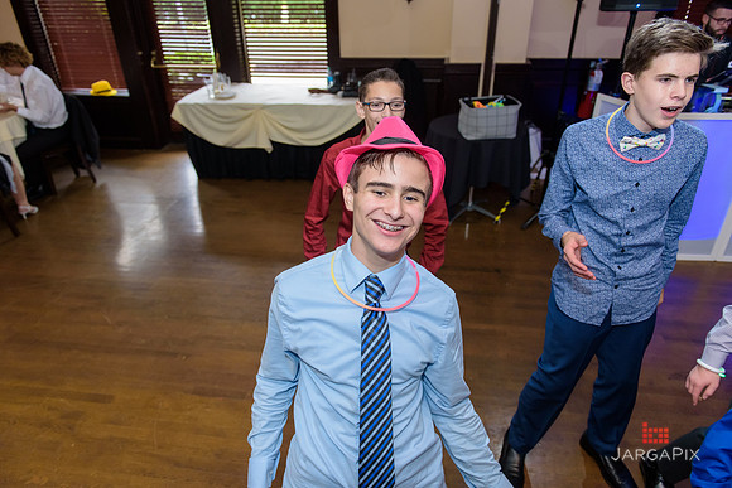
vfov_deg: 53.2
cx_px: 366
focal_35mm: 24
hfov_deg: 73.7
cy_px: 244
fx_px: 488
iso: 1600
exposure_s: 1/125
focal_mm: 24
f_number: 3.2
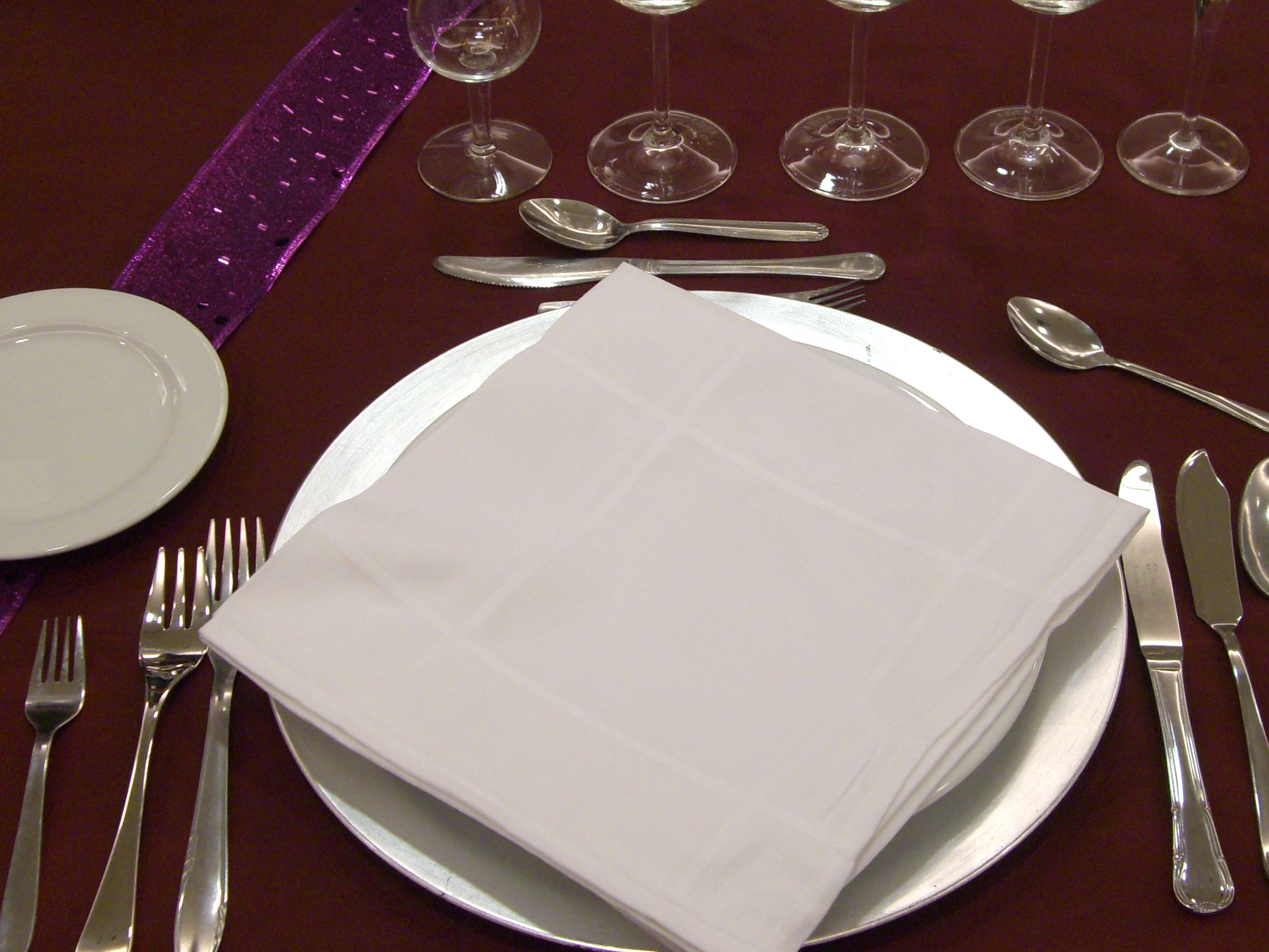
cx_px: 758
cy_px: 366
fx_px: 2126
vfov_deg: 25.2
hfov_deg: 33.1
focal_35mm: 58
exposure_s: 1/80
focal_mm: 7.9
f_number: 2.8
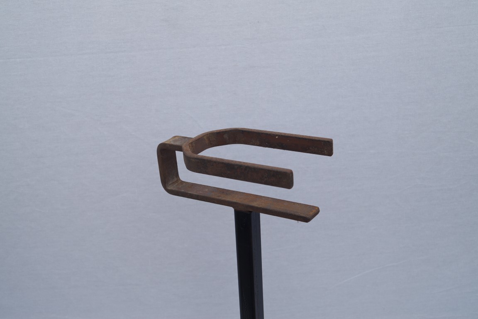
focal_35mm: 45
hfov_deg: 43.6
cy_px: 160
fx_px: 597
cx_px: 239
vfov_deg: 29.9
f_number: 5
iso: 100
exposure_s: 1/250
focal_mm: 30
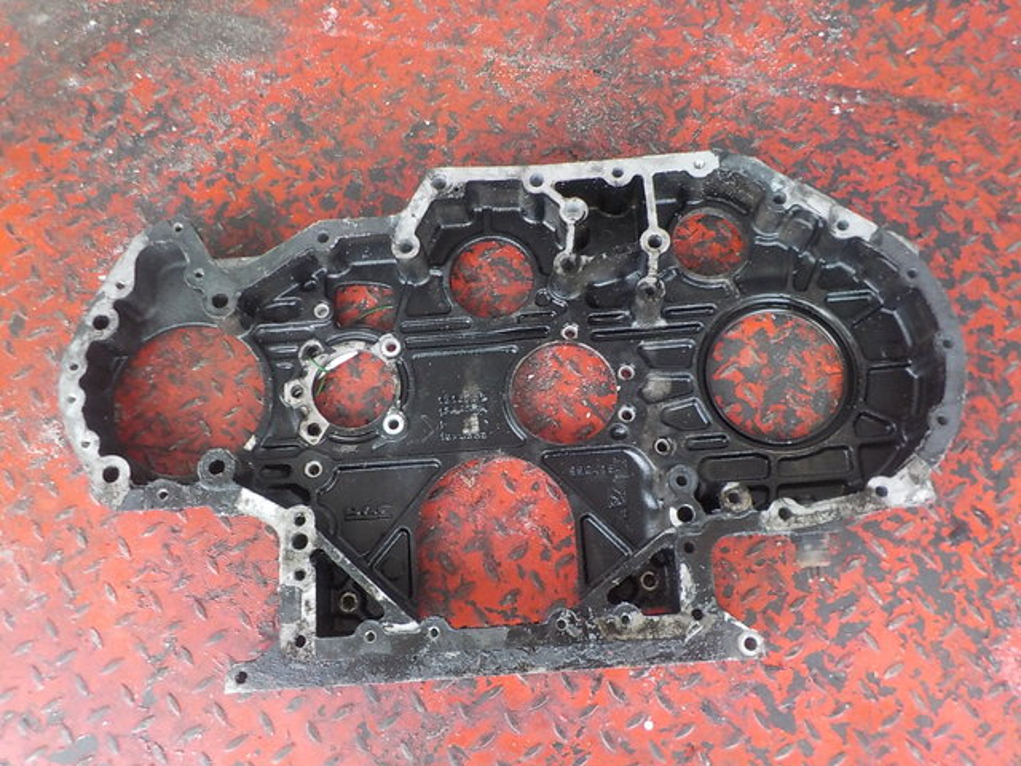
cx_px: 510
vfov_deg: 46.8
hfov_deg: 60.0
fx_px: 885
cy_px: 383
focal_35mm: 30
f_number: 3.3
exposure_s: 1/30
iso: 320
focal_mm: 4.1
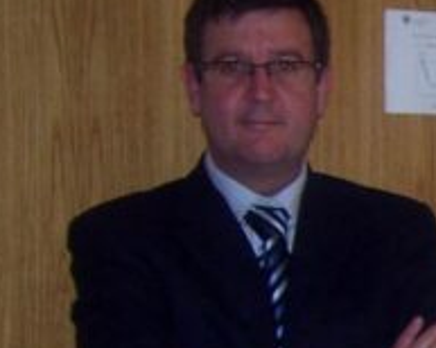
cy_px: 542
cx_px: 924
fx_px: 2320
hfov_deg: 9.8
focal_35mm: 180
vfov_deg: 8.4
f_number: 2.7
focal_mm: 6
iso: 80
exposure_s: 1/60
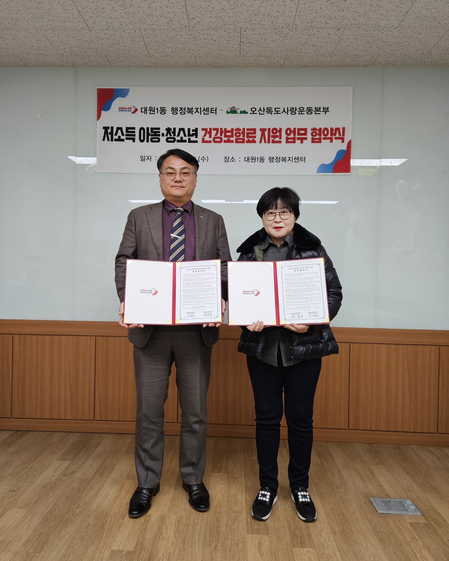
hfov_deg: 58.8
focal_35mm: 24
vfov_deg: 70.3
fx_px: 399
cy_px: 277
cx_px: 225
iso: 160
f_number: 1.8
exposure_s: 1/120
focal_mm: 5.4
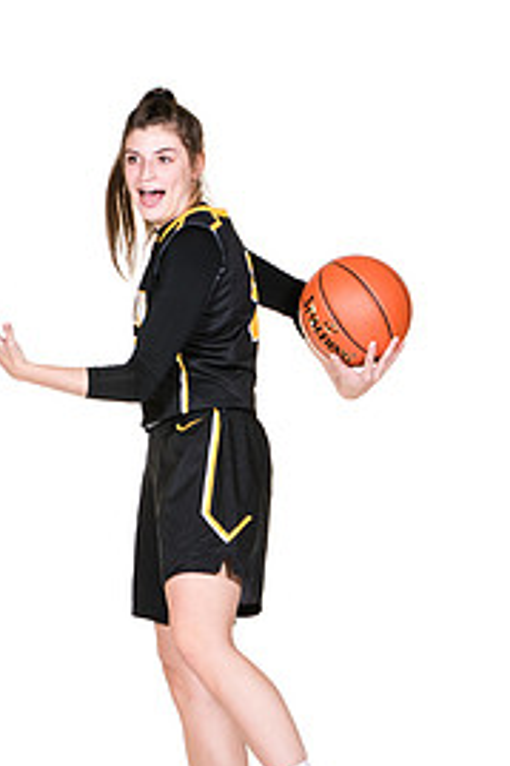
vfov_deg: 10.0
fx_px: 4383
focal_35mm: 206
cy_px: 444
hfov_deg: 6.7
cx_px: 194
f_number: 6.3
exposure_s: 1/160
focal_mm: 82
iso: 200
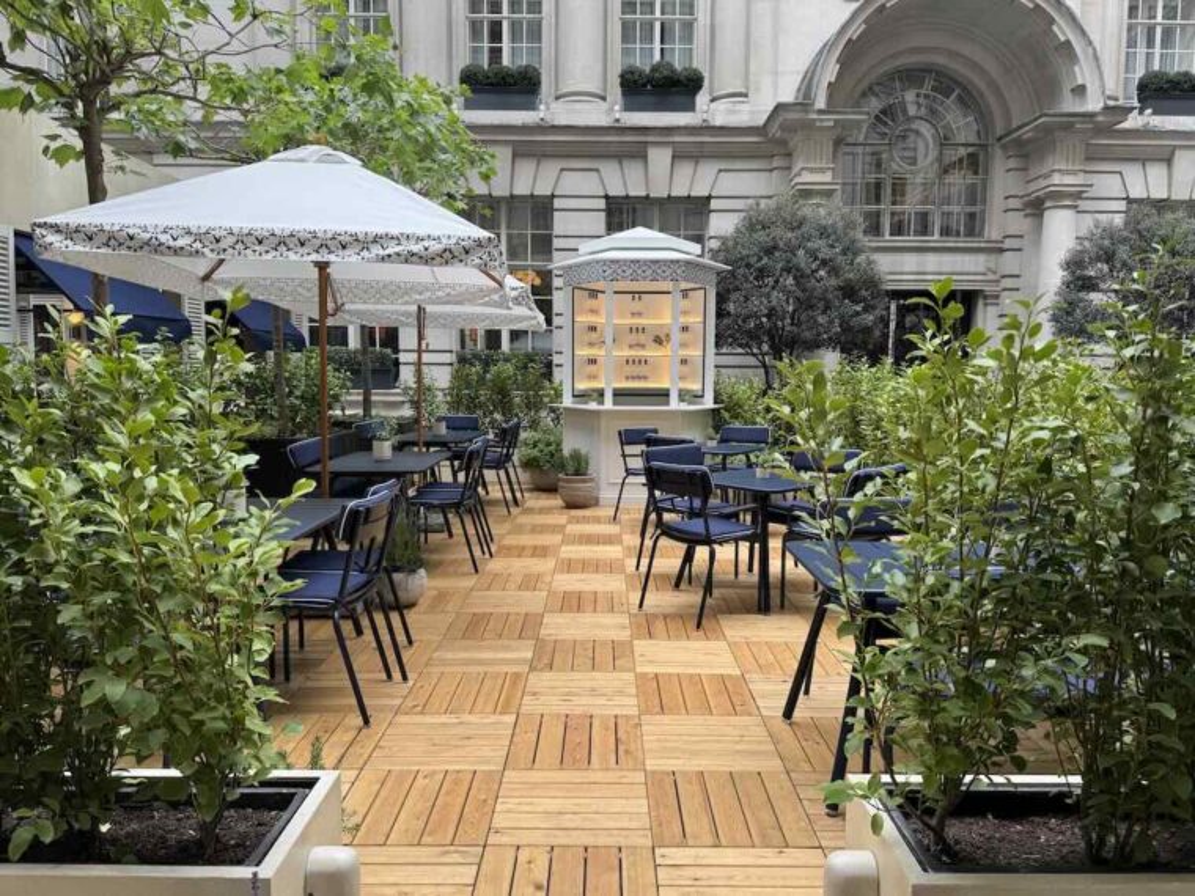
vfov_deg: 56.8
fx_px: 829
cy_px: 448
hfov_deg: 71.6
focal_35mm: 24
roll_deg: +2.1
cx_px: 598
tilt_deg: -3.5
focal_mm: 6.76
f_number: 1.78
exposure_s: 1/296
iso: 80
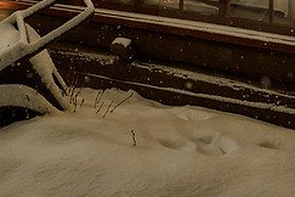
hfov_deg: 23.9
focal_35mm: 84
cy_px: -33
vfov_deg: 15.7
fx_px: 688
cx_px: 231
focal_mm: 35
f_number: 2.2
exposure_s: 1/250
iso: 3200
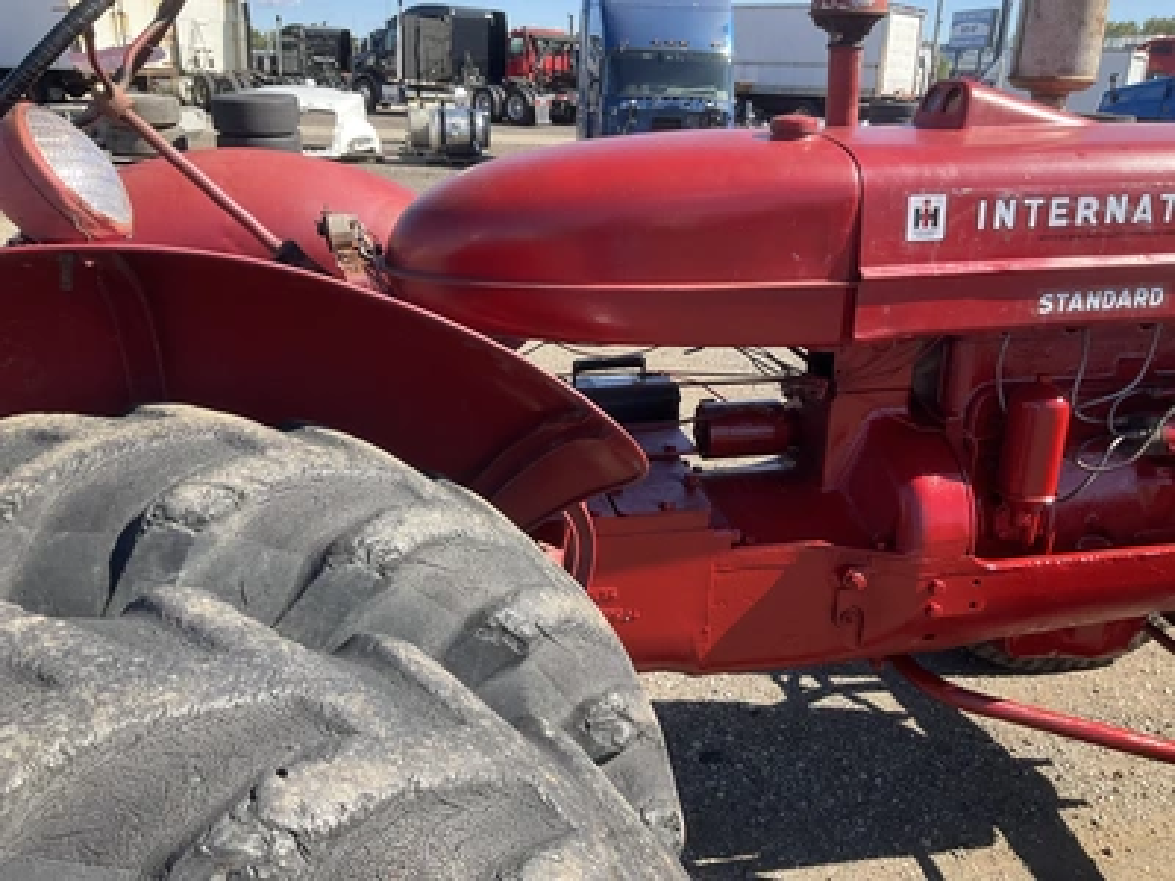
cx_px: 588
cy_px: 440
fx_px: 984
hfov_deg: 61.7
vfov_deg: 48.2
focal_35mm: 29
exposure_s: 1/529
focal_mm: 3
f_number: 1.8
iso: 25
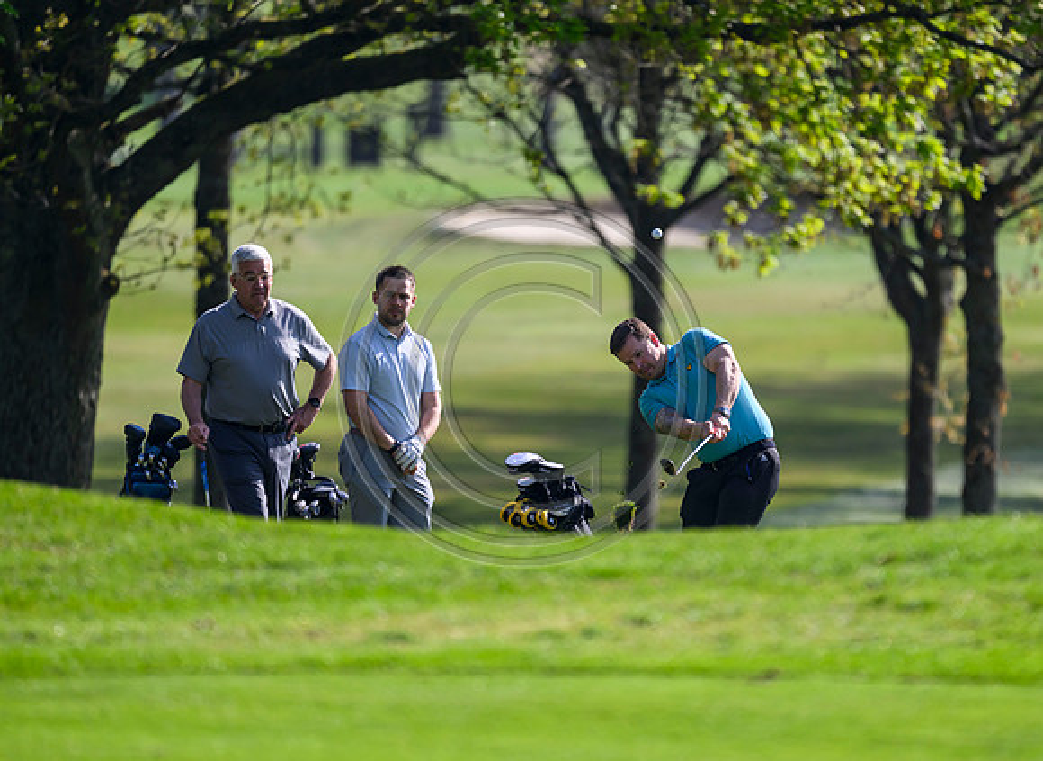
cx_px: 600
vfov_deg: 2.2
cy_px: 393
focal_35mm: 671
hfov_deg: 3.0
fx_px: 20005
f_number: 4
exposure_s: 1/3200
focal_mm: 560
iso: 500
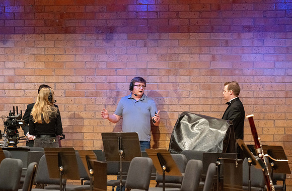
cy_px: 94
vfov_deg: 6.7
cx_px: 146
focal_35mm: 201
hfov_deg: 10.3
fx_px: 1622
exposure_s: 1/160
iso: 6400
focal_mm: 200
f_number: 5.6
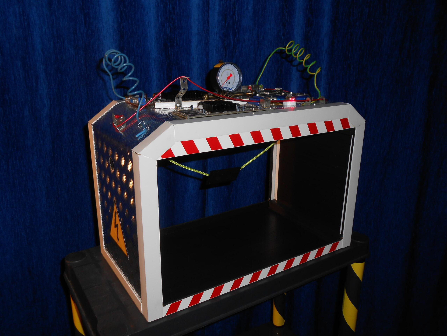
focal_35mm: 30
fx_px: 387
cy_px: 168
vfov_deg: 46.8
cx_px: 224
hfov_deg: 60.0
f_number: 3.8
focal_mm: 5.3
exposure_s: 1/25
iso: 80
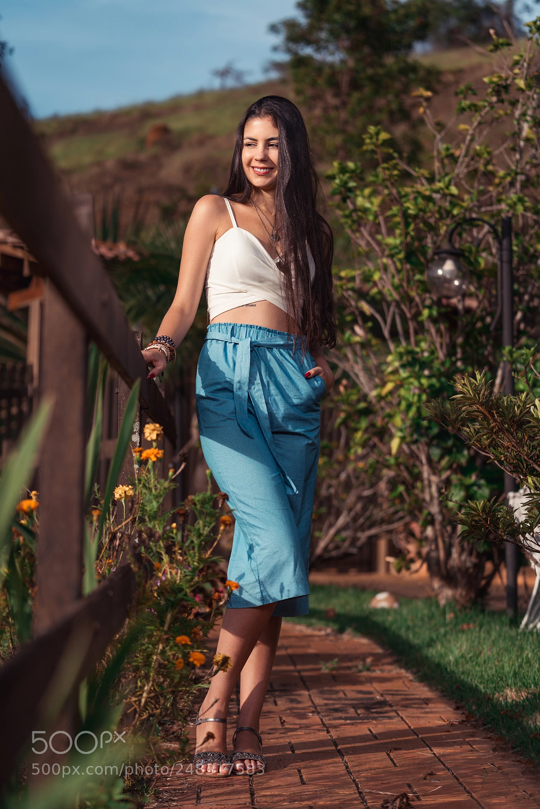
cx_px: 270
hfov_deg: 19.5
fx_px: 1575
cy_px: 404
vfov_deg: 28.8
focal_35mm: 70
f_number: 2.8
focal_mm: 70
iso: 100
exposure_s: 1/2000
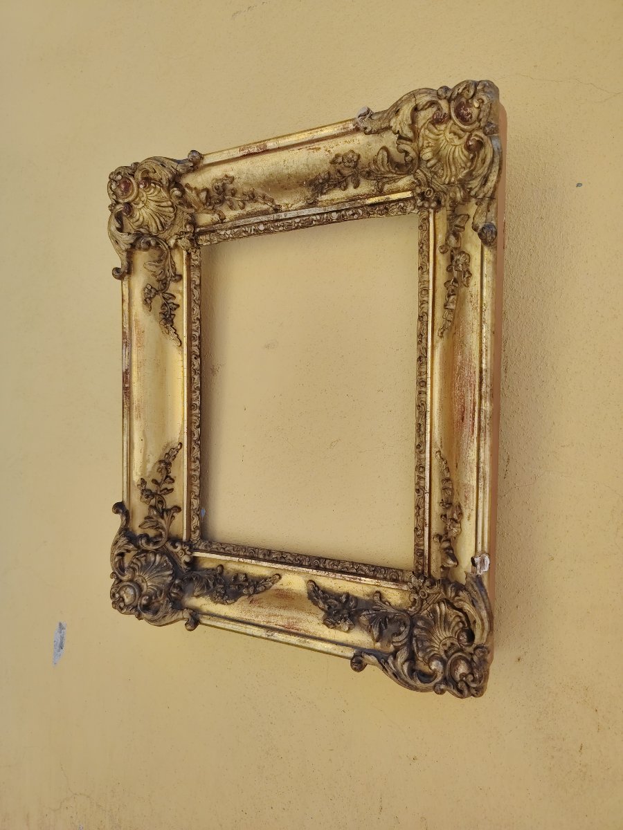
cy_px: 415
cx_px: 312
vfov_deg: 71.6
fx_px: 576
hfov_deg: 56.8
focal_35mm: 24
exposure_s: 1/900
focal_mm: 5.25
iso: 224
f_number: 1.75
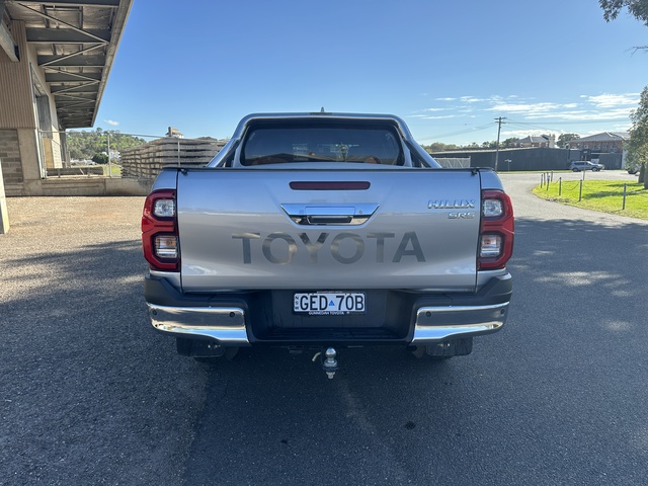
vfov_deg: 56.8
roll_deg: +1.0
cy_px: 243
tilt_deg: -7.9
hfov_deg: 71.6
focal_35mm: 24
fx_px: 449
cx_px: 324
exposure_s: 1/1880
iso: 80
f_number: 1.78
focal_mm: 6.86
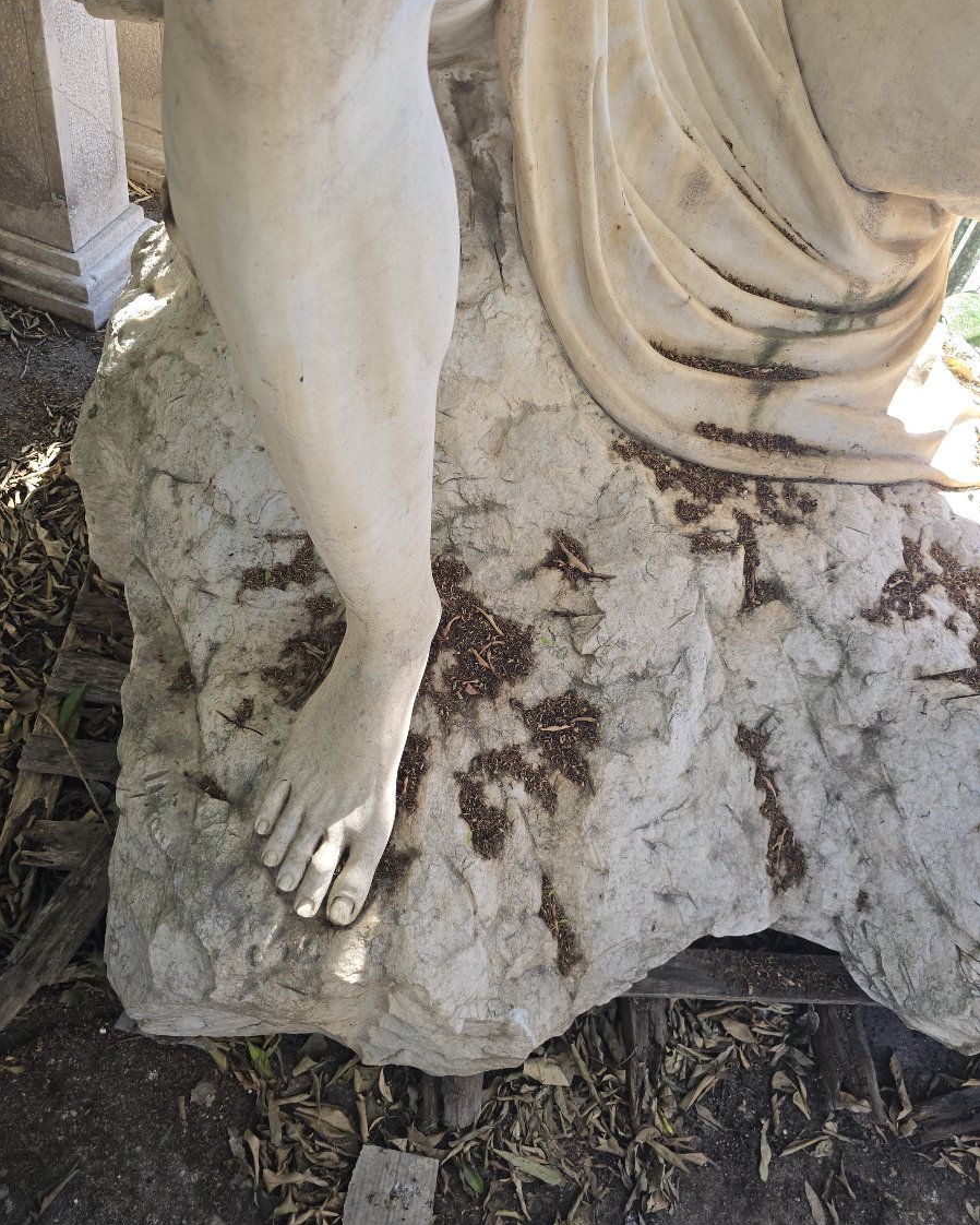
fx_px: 870
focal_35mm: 24
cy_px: 598
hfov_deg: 58.8
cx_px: 490
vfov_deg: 70.3
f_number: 1.7
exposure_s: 1/180
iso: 32
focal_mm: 6.3
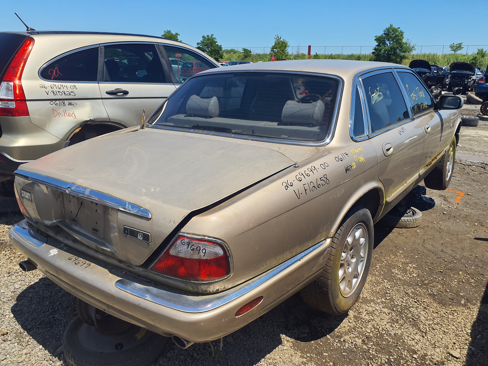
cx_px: 244
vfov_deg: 51.4
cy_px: 183
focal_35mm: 27
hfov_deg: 65.3
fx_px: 381
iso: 40
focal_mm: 3.58
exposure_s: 1/1856
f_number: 1.9
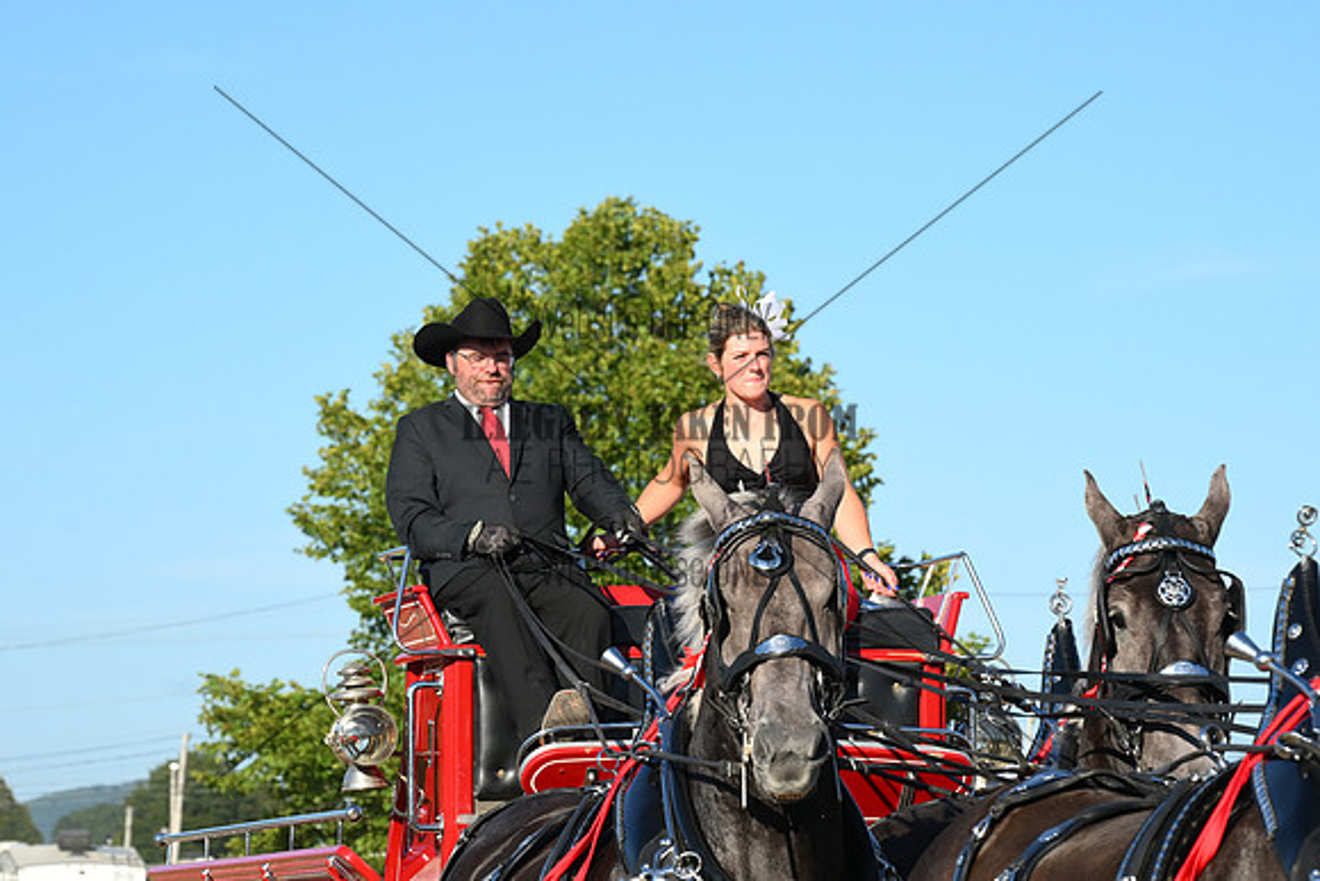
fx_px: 5721
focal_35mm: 156
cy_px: 440
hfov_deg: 13.2
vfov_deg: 8.8
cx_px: 660
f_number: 7.1
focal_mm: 104
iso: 400
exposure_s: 1/1117
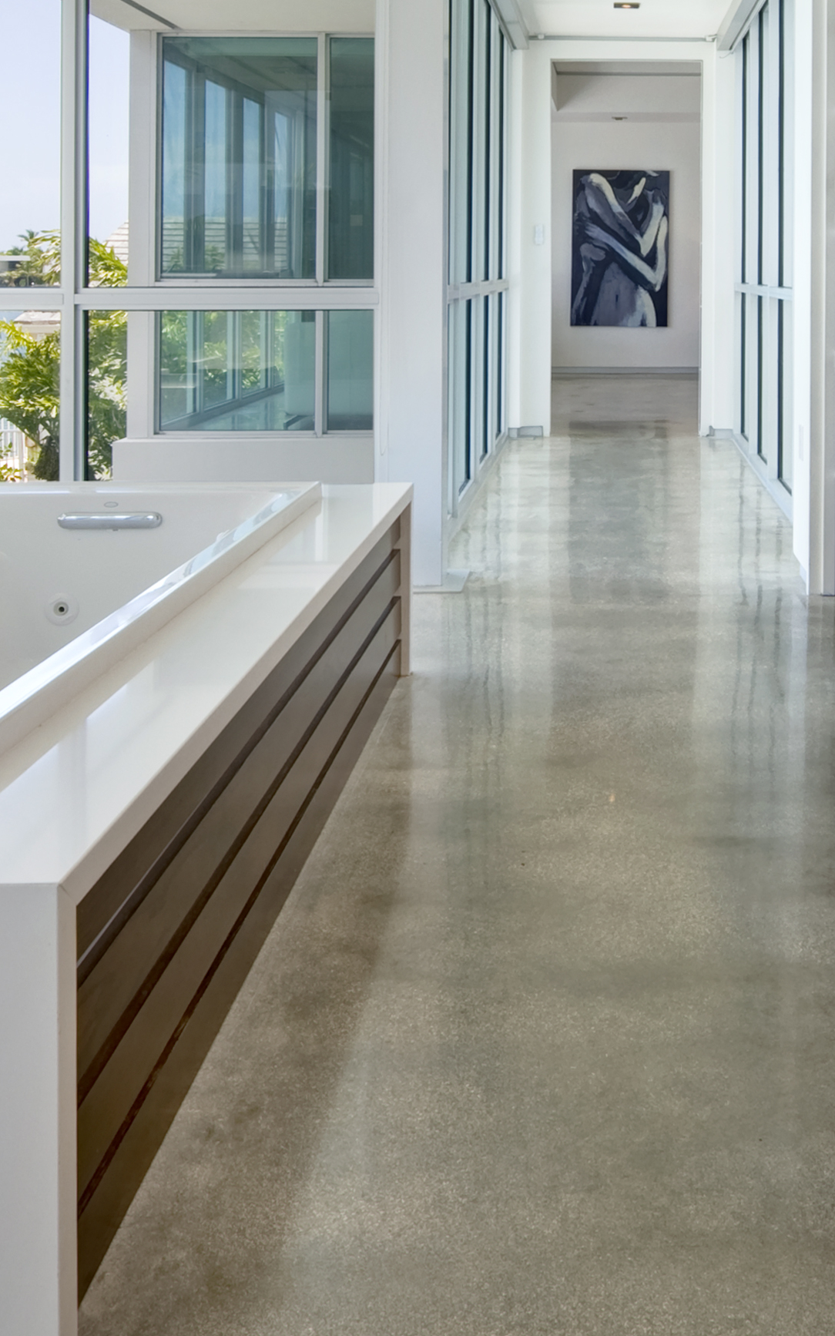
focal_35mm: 35
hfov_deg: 34.8
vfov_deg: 52.4
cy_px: 303
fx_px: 1274
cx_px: 708
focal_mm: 14
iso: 200
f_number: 16
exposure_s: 1/60
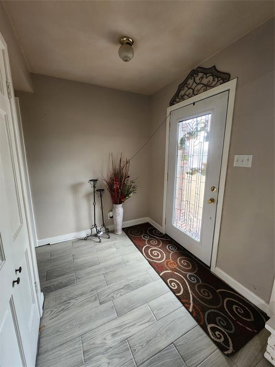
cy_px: 184
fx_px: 138
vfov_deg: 106.2
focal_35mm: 13
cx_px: 138
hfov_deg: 89.9
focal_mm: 2.2
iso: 250
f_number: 2.2
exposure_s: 1/60
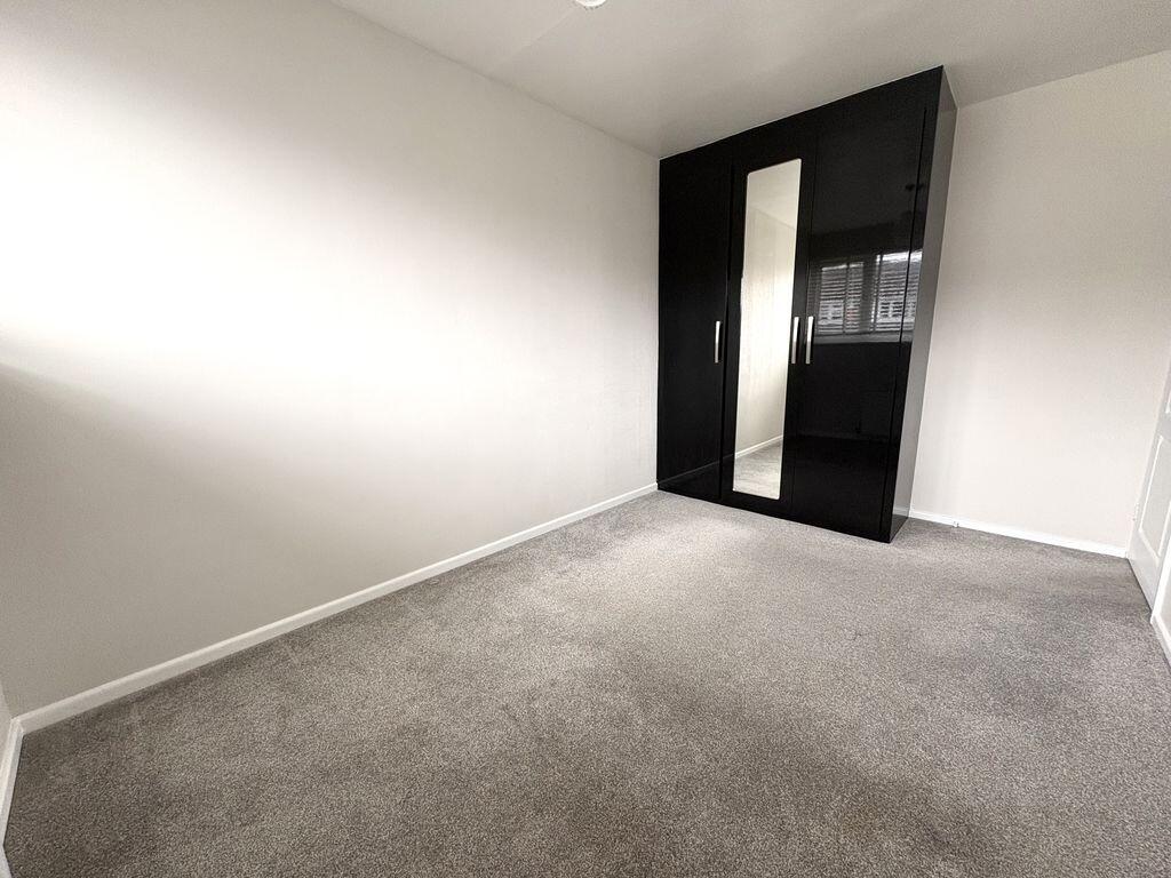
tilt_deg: -9.9
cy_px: 439
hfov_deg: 102.1
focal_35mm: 14
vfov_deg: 85.7
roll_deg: +1.2
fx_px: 474
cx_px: 586
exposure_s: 1/99
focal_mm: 2.22
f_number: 2.2
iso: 160
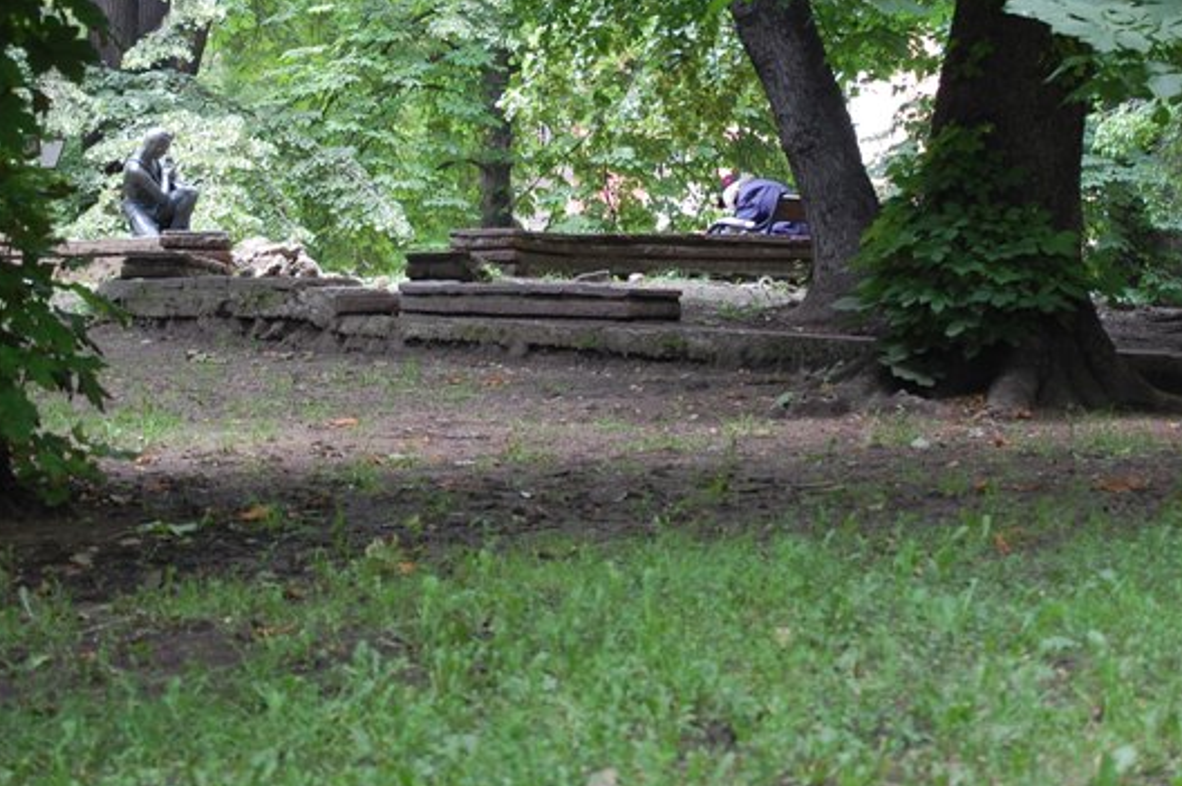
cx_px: 544
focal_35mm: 141
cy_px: 159
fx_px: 4620
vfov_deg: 9.7
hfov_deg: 14.6
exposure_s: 1/50
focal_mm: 55
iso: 400
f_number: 5.6
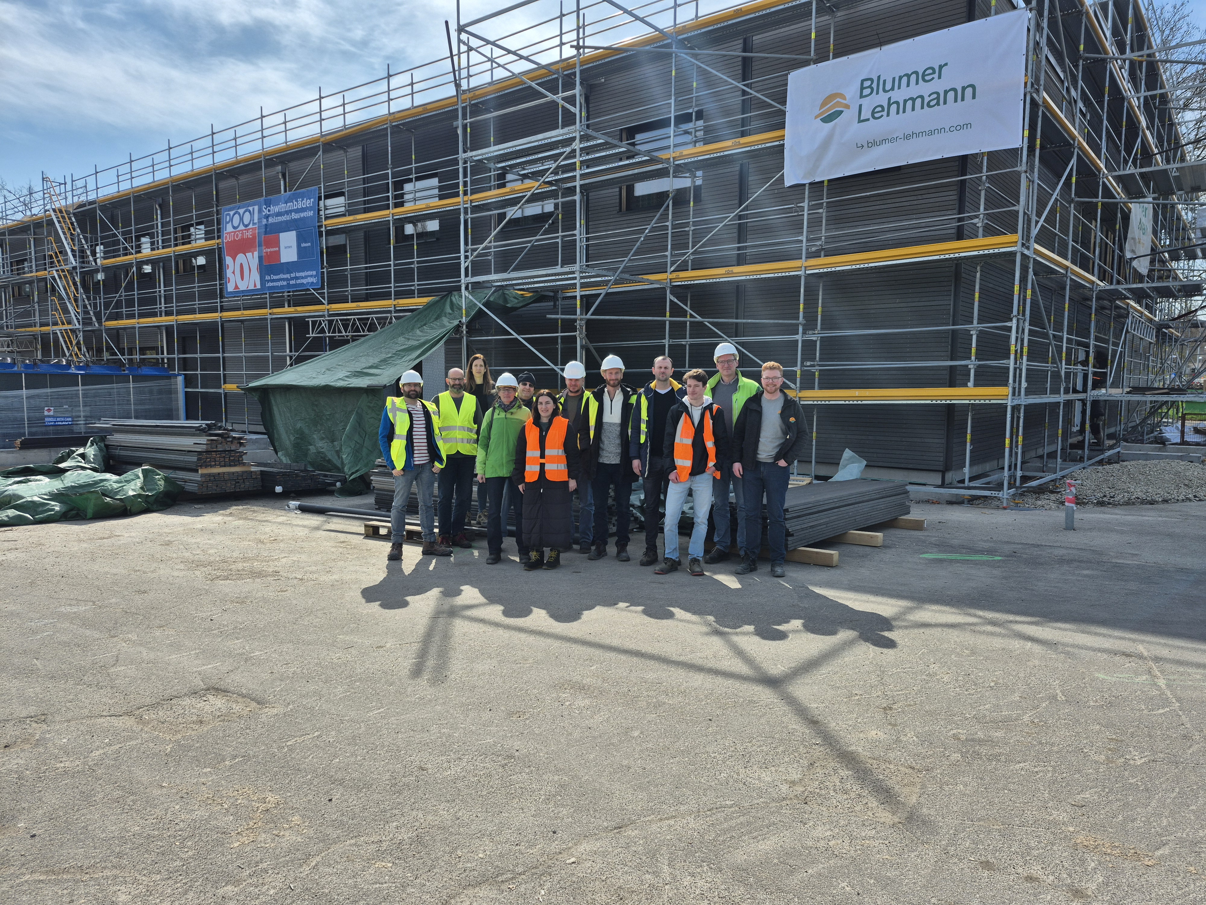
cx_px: 603
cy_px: 452
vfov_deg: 58.9
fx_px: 801
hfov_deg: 73.9
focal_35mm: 23
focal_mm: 5.4
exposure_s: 1/2584
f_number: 1.8
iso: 25
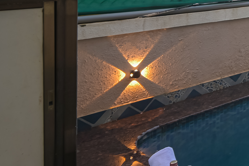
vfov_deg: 23.8
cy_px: -36
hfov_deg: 26.5
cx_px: 382
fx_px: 357
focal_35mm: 52
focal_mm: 15.5
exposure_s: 1/2
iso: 50
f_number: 14
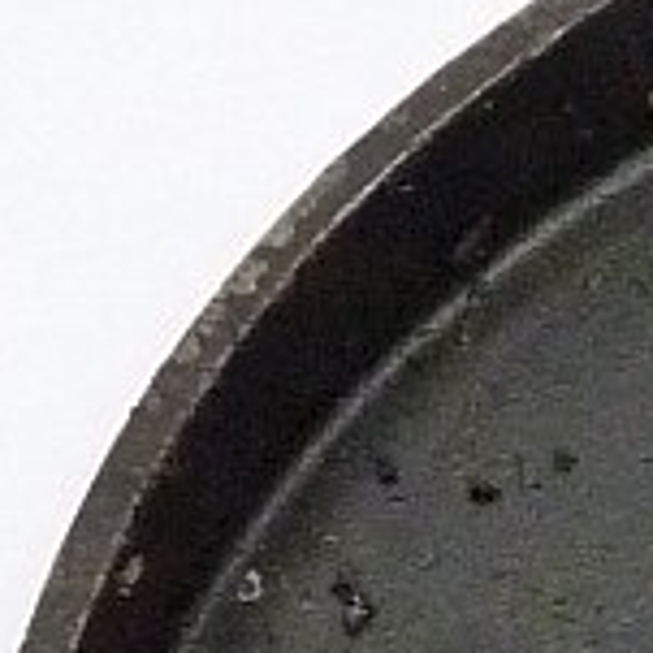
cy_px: 1055
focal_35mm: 427
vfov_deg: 4.1
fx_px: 9113
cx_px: 1481
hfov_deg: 4.0
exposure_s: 1/15
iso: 400
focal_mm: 12.8
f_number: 4.2
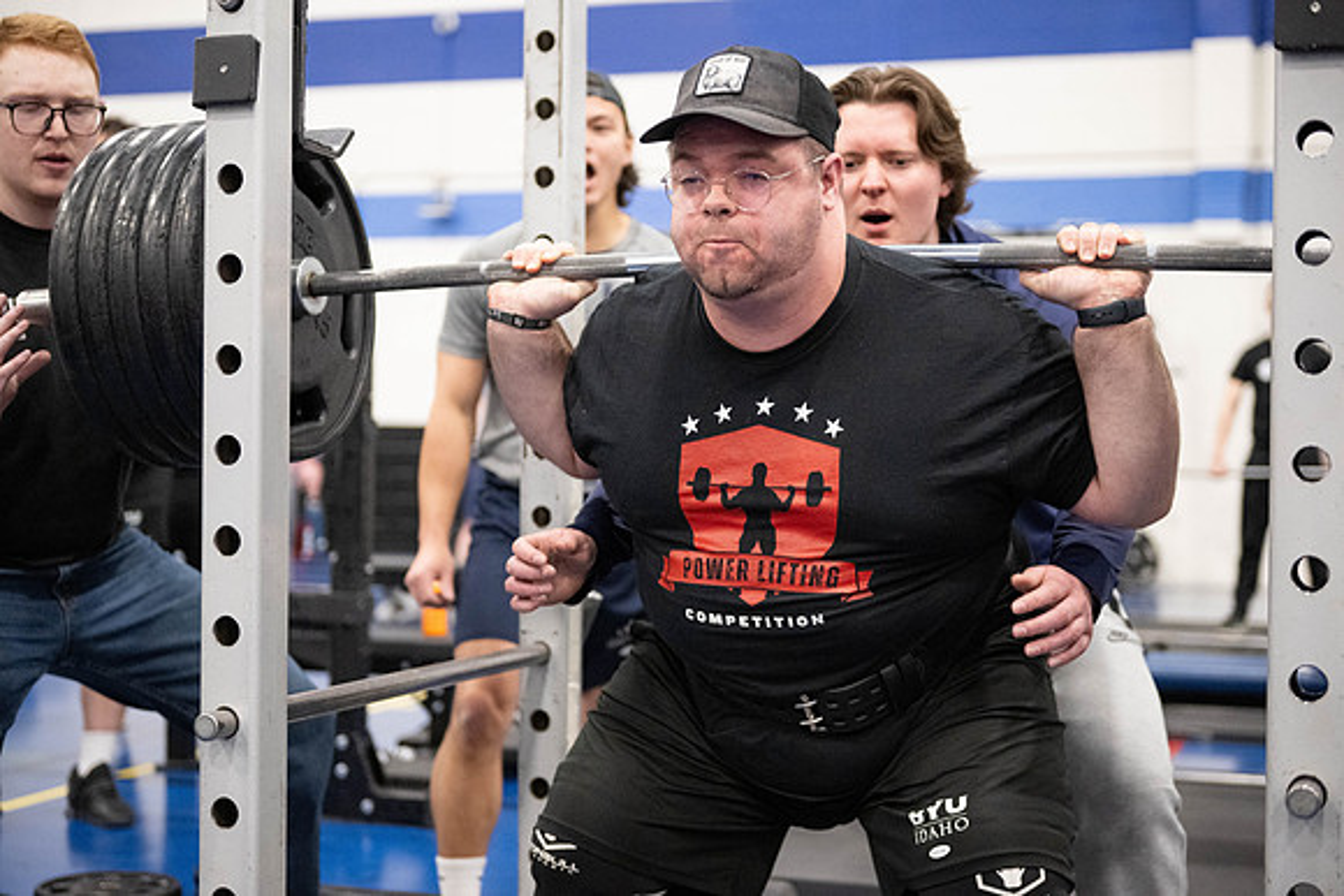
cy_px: 448
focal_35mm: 56
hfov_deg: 35.6
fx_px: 2091
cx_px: 672
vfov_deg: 24.2
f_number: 2.8
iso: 6400
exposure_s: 1/200
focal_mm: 56
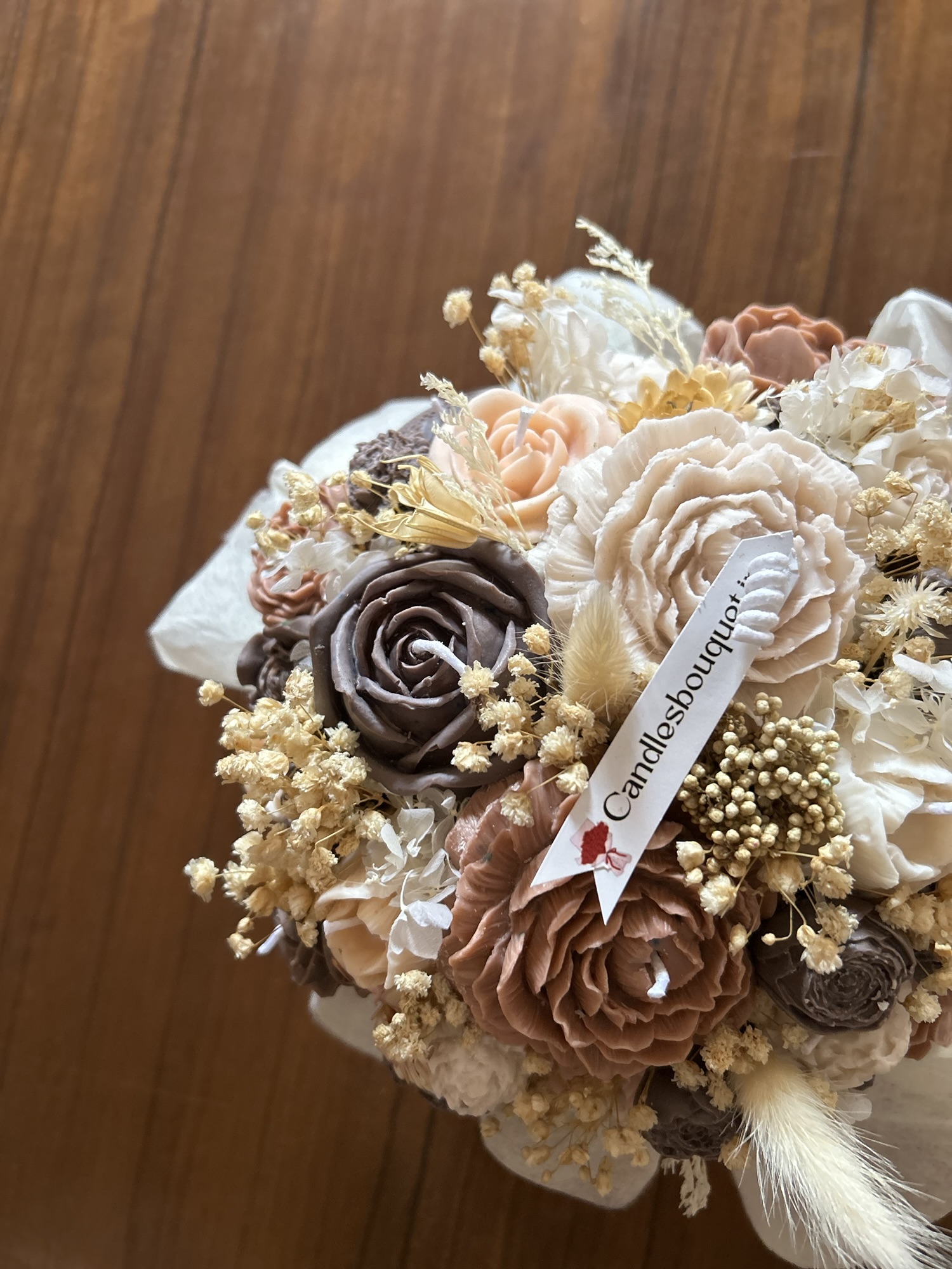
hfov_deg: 53.1
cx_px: 476
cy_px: 634
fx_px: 953
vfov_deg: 67.3
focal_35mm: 26
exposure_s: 1/60
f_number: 1.5
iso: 400
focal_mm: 5.7
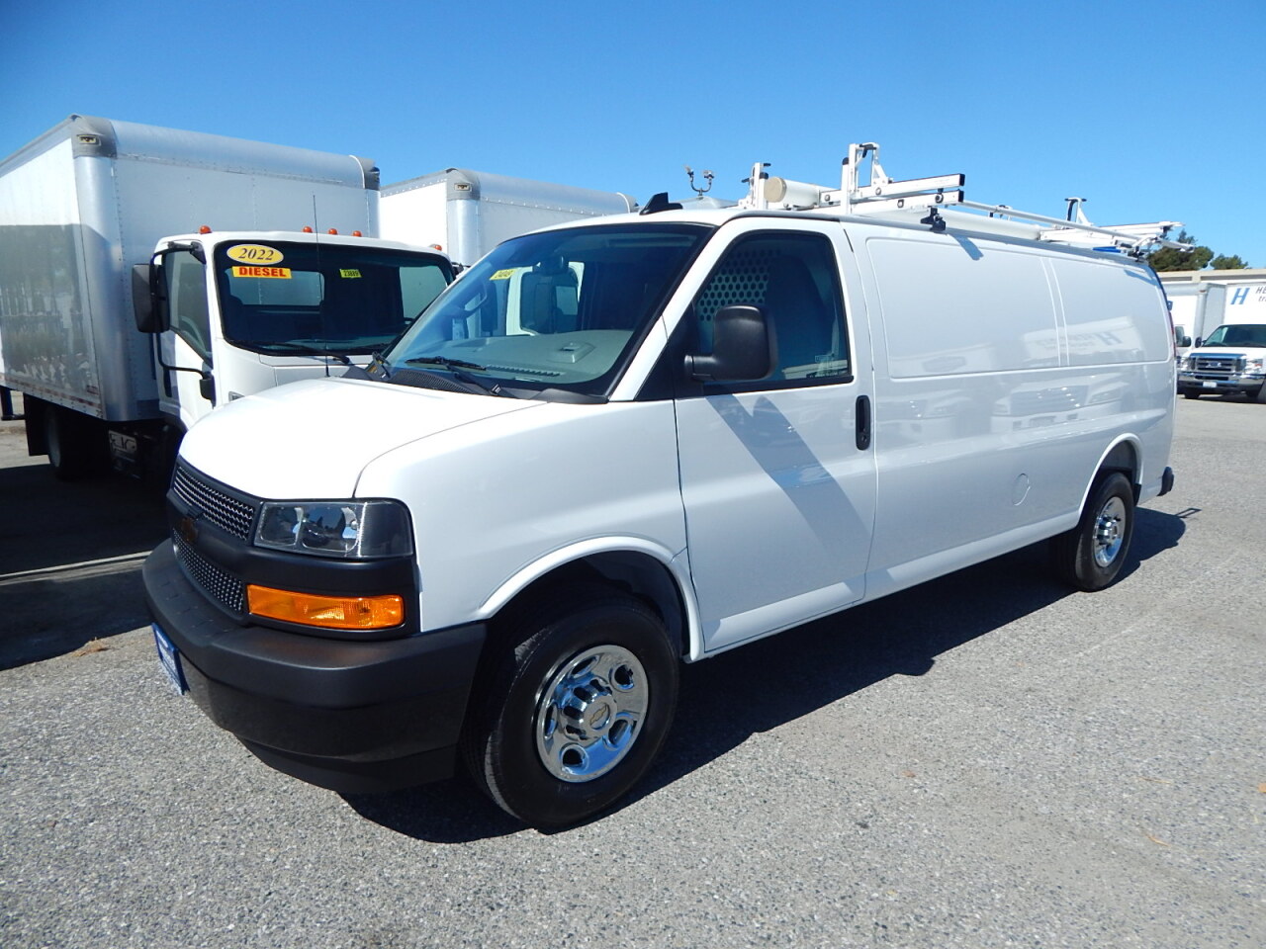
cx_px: 633
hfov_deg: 76.4
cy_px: 474
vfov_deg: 61.1
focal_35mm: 22
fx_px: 805
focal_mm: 4
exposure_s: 1/800
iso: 125
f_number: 6
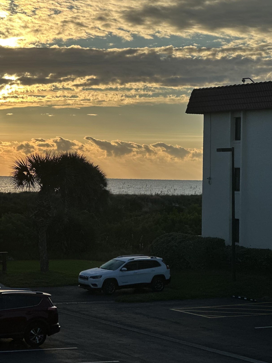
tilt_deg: +3.8
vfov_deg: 17.9
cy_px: 138
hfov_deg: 13.5
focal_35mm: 110
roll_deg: -1.4
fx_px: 1152
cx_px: 115
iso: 32
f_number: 2.8
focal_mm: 9
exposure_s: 1/1085
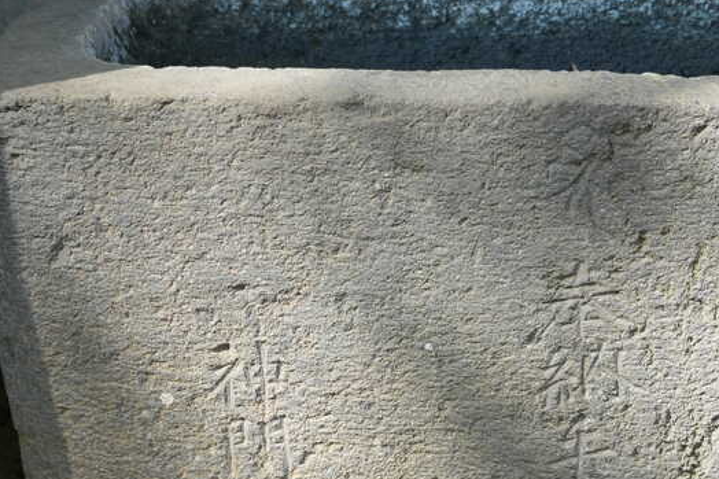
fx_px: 2575
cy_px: 254
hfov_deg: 15.8
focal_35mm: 129
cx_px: 590
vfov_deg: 10.6
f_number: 5
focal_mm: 44
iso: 320
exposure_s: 1/160
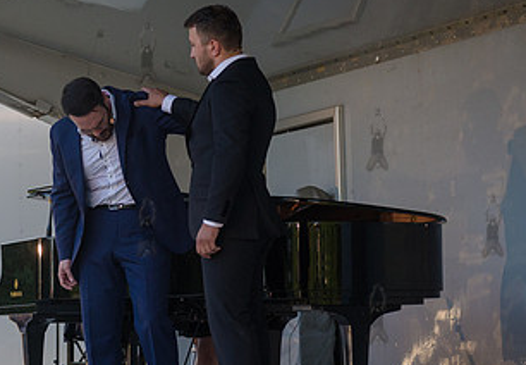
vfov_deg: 9.7
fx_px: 2144
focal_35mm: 145
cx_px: 82
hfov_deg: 13.9
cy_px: 180
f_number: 3.5
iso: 500
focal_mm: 60
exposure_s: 1/1250
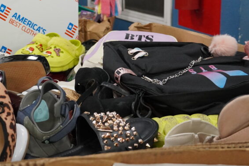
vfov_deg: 20.8
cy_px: 42
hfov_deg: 30.6
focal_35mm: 65
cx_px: 71
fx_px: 450
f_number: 4
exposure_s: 1/160
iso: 2500
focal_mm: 24
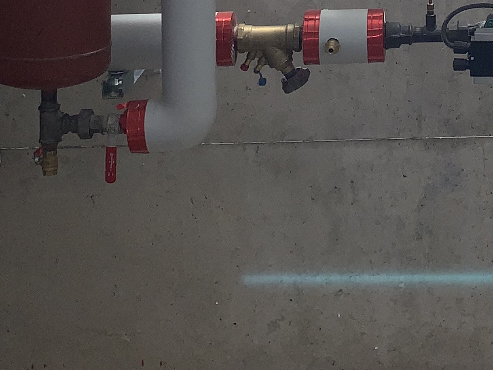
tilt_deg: -6.1
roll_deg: -0.2
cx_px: 481
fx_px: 1225
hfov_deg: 22.0
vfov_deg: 16.2
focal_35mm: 86
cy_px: -123
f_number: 1.8
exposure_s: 1/19
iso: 25
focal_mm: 4.25
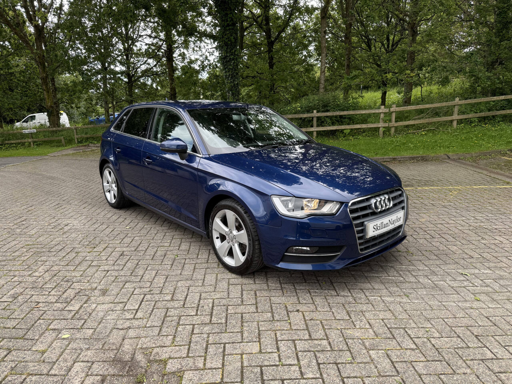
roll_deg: +1.1
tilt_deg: -12.2
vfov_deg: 56.8
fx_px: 355
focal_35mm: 24
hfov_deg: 71.6
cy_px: 192
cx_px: 256
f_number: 1.78
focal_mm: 6.76
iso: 100
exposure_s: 1/920
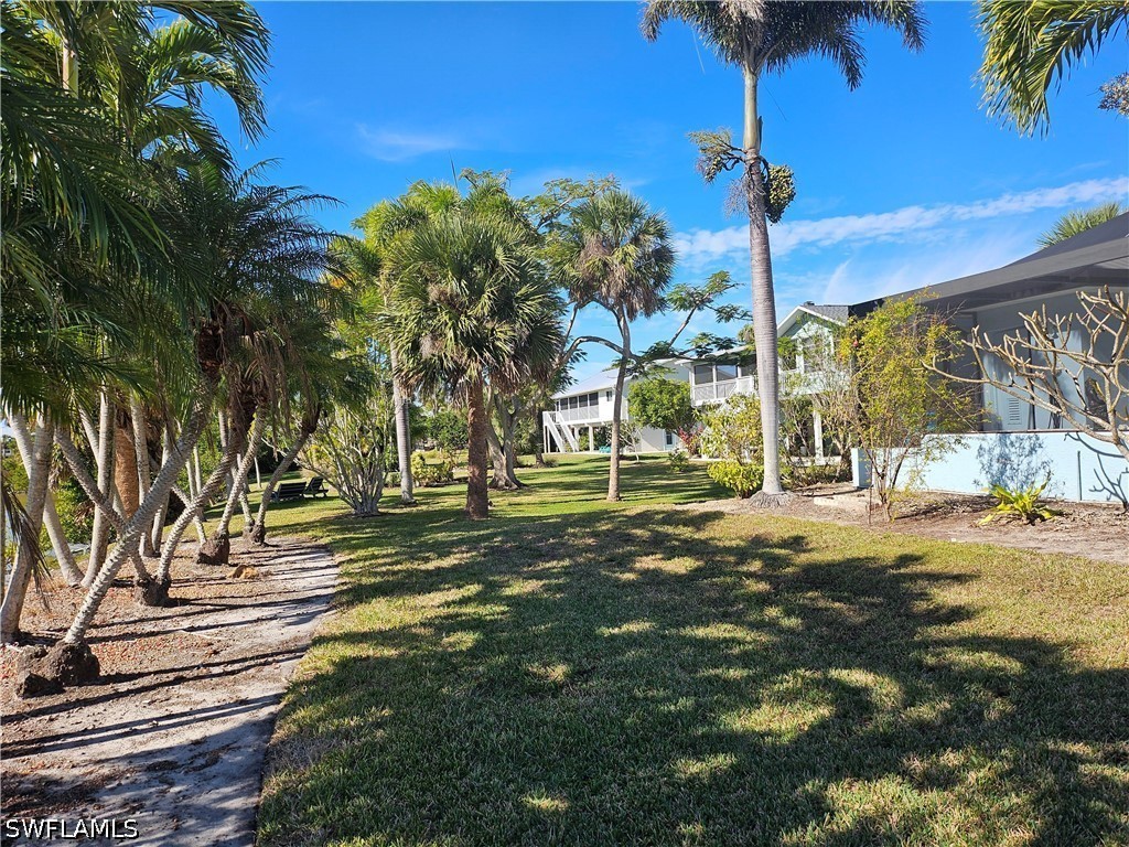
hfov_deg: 71.6
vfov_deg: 56.8
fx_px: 783
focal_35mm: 24
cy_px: 424
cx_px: 564
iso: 50
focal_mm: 5
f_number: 1.8
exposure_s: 1/2397
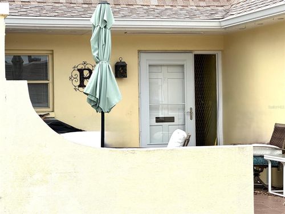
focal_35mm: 85
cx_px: 142
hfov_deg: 23.0
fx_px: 700
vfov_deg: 17.4
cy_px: 107
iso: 25
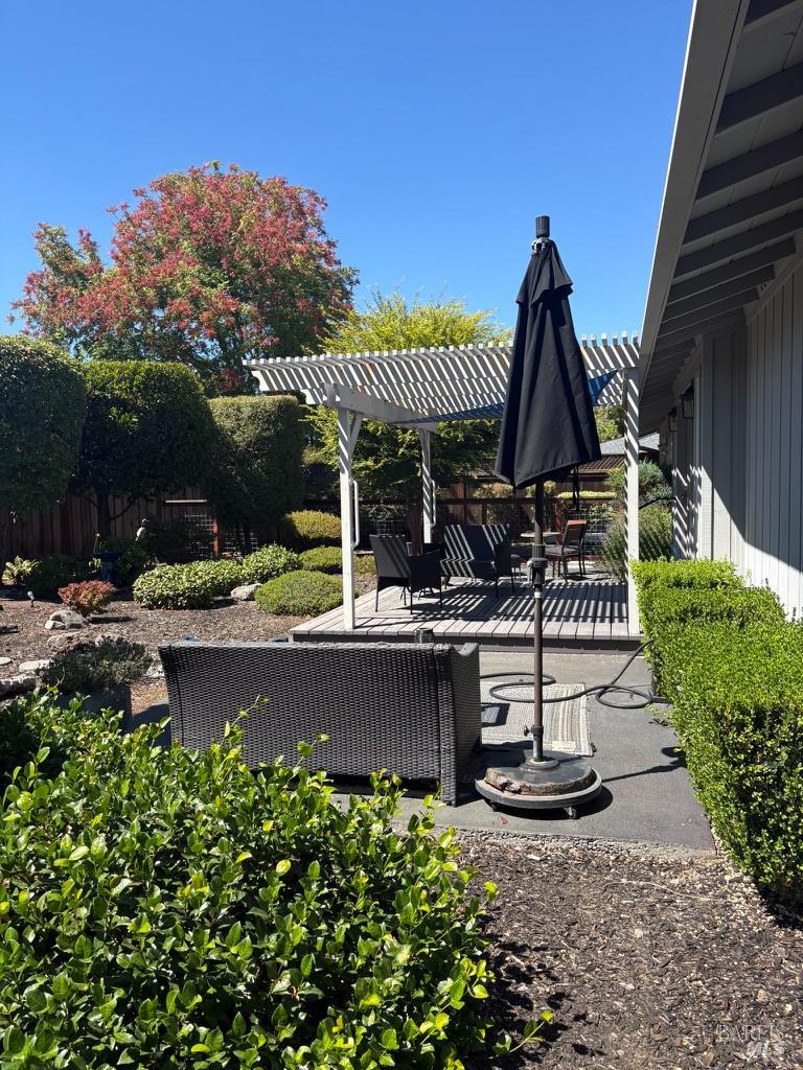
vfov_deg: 67.3
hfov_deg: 53.1
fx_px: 804
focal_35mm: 26
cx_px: 402
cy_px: 535
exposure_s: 1/1337
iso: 50
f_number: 1.6
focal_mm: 5.96
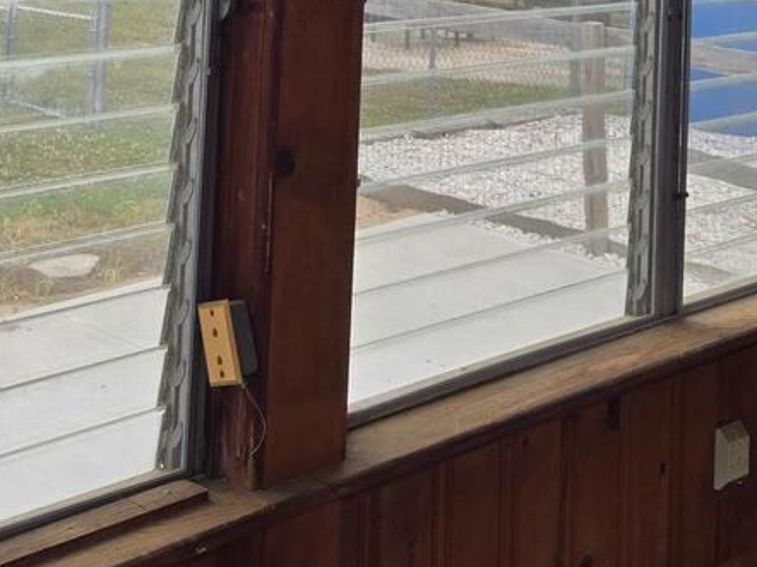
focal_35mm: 75
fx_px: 1639
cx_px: 289
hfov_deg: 25.9
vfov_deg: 17.9
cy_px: -231
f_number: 1.8
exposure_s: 1/574
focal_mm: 5.4
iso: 25
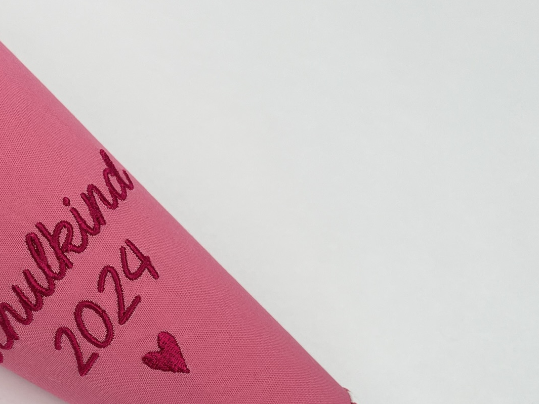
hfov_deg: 36.2
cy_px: 321
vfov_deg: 28.5
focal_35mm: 50
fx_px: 779
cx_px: 68
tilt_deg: -56.3
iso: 32
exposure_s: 1/100
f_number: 1.6
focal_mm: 5.1
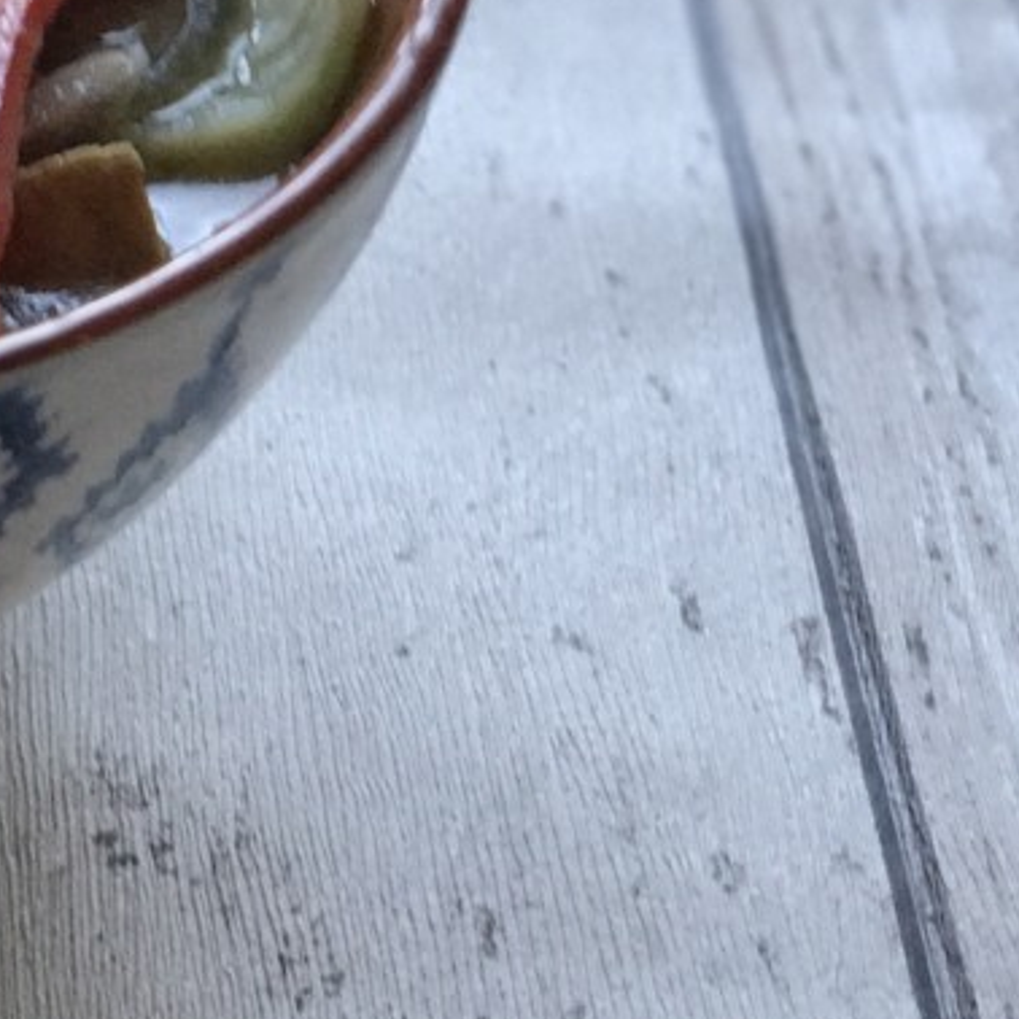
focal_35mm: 160
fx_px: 5329
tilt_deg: -39.0
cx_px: -491
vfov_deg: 10.9
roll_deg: +1.2
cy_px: 202
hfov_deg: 10.6
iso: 125
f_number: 2.8
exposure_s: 1/50
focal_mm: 6.6
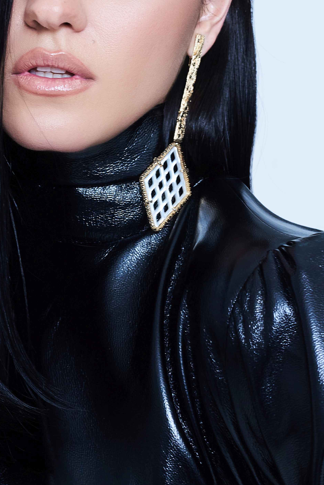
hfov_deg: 12.9
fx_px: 1430
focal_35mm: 106
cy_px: 199
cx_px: 112
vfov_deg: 19.3
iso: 400
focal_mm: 50
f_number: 8
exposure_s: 1/125
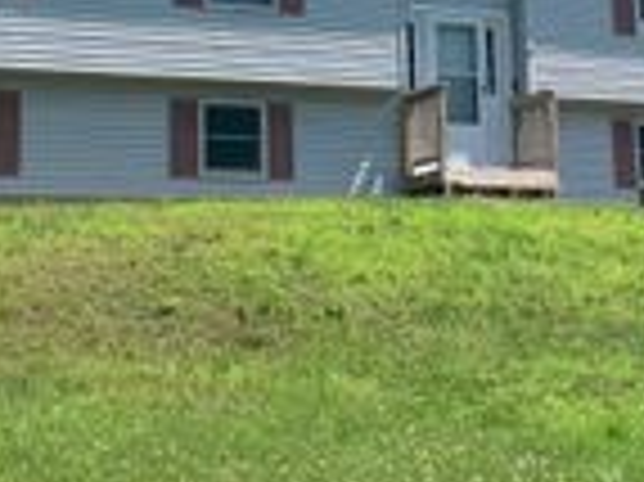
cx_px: 387
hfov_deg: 21.5
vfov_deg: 15.9
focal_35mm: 91
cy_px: -2
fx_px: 1692
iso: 25
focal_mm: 4.25
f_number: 1.8
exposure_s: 1/1748
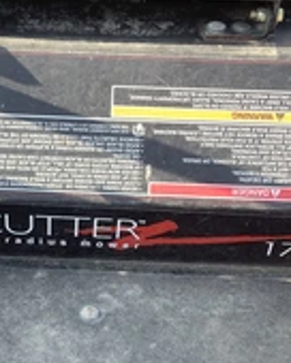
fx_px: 764
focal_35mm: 71
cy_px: 252
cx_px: 77
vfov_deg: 26.6
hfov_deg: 21.4
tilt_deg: -45.7
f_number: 2.4
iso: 25
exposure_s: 1/144
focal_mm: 3.3
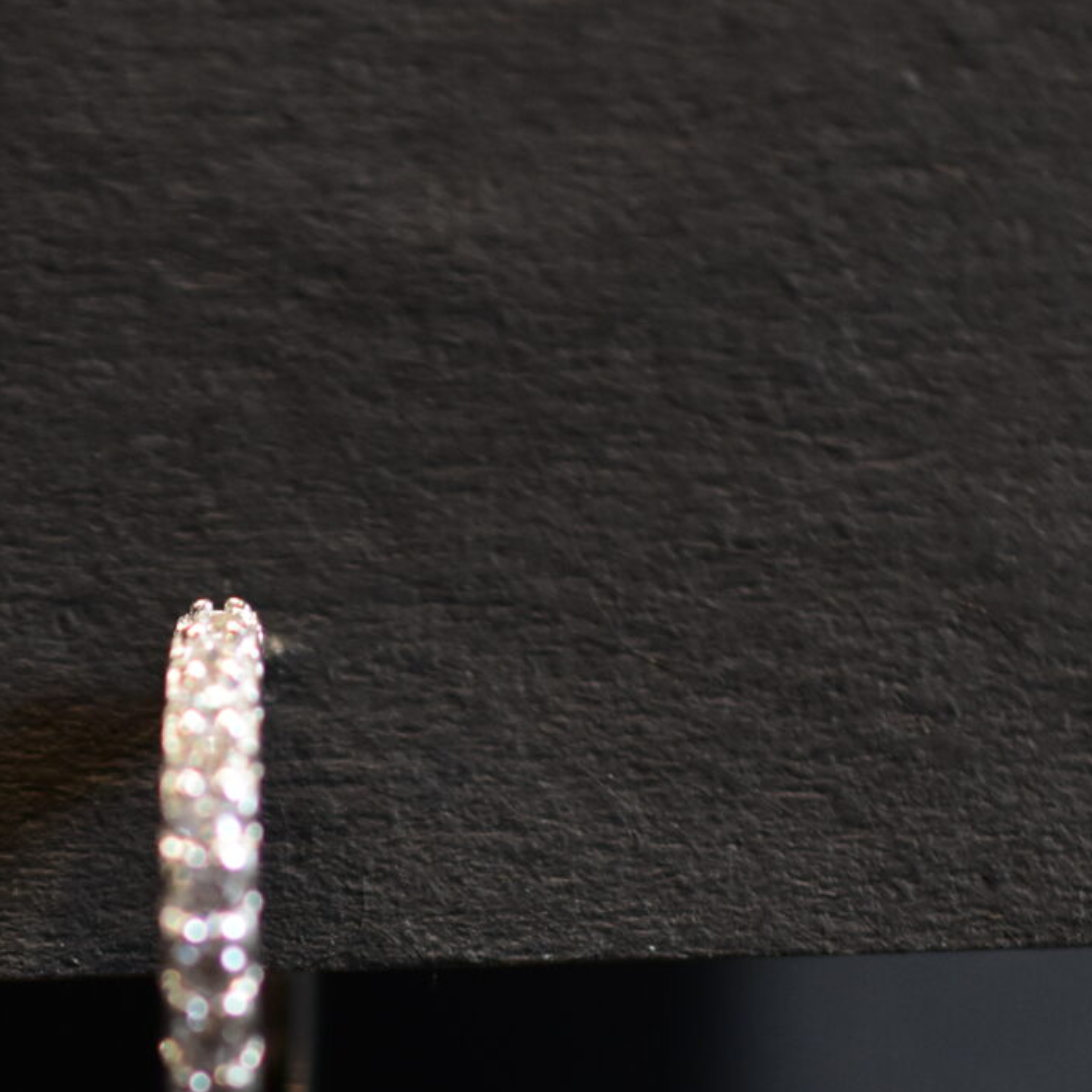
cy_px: 1207
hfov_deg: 9.3
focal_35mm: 187
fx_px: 6674
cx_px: 97
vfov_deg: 9.3
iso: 800
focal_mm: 40
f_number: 3.2
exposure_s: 1/125
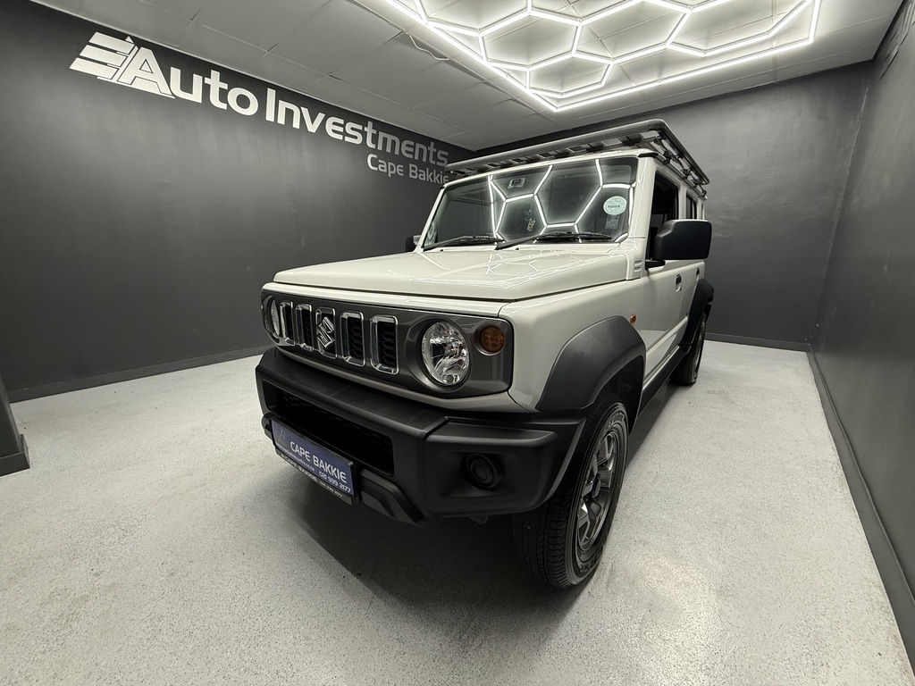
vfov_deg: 85.7
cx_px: 458
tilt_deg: -13.1
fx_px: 370
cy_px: 343
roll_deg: +1.3
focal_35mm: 14
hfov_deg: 102.1
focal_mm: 2.22
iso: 200
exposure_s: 1/100
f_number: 2.2
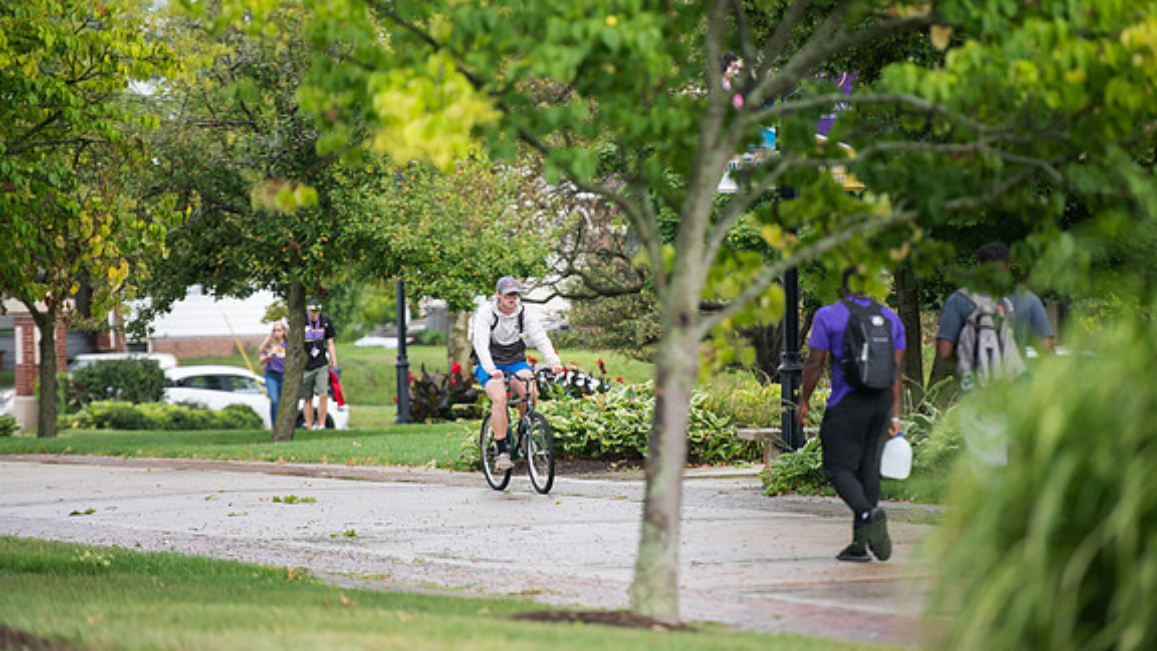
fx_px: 6473
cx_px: 581
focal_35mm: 211
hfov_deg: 10.2
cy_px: 290
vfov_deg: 5.8
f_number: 3.2
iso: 320
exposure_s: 1/640
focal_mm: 200
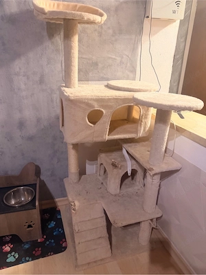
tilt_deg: -22.8
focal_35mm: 24
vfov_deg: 71.6
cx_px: 103
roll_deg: -2.6
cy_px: 138
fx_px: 190
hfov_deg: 56.8
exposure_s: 1/50
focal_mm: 6.76
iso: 800
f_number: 1.78
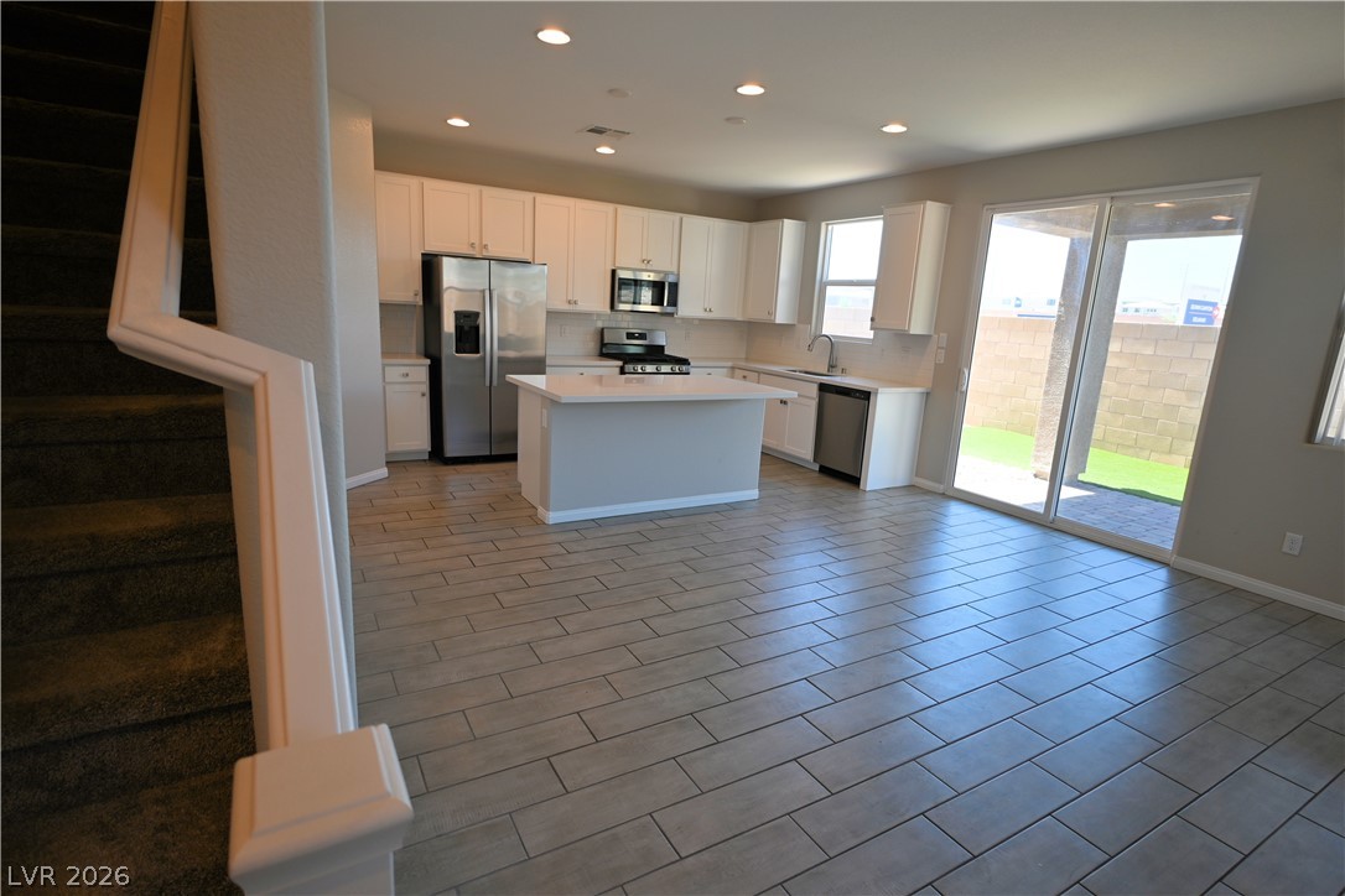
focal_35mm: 18
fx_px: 672
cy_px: 448
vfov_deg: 67.4
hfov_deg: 90.0
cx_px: 672
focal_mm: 12
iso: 100
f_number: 4
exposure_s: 1/60
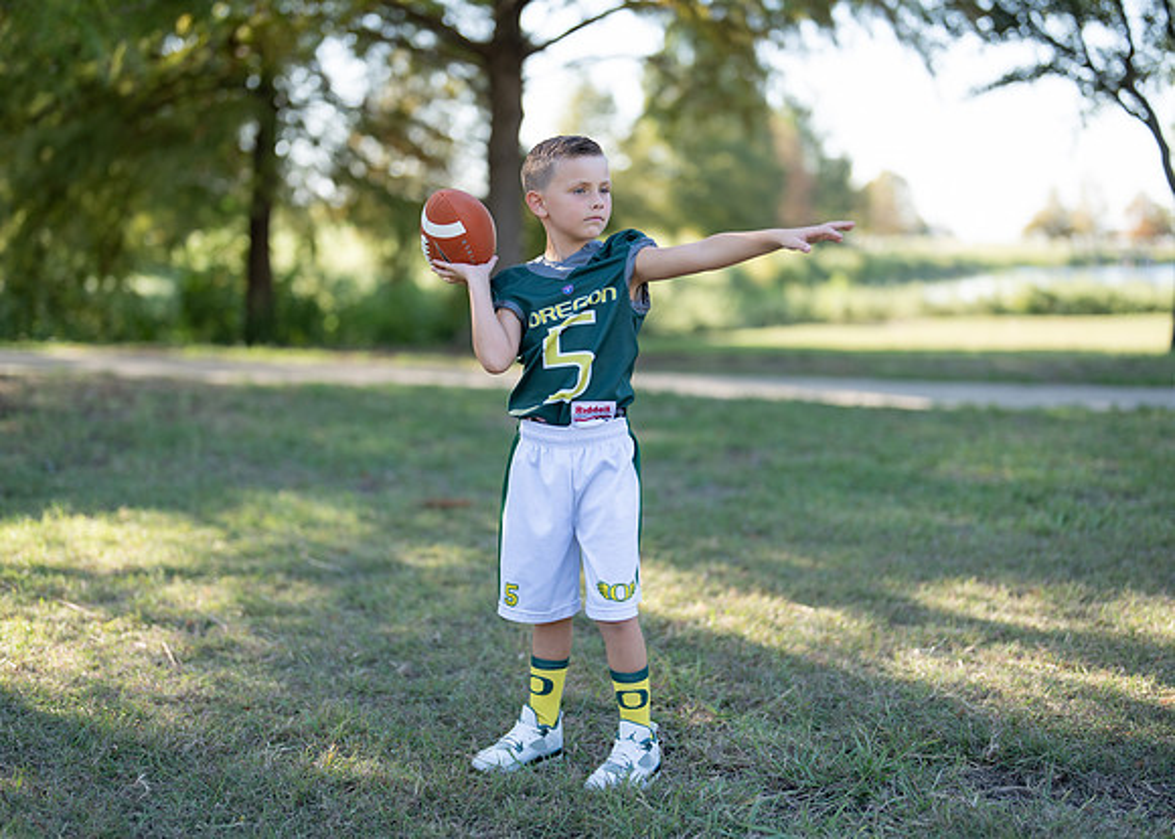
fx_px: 1748
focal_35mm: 52
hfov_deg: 37.2
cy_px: 420
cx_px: 588
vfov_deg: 27.0
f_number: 1.2
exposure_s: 1/1250
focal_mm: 50
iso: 100
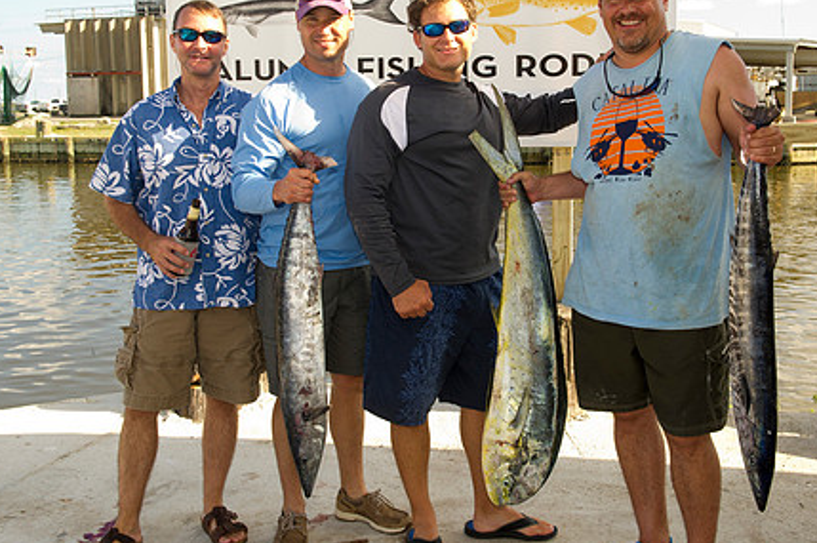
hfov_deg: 42.7
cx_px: 449
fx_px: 1043
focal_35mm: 46
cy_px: 223
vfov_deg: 29.1
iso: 400
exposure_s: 1/160
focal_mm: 34
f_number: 9
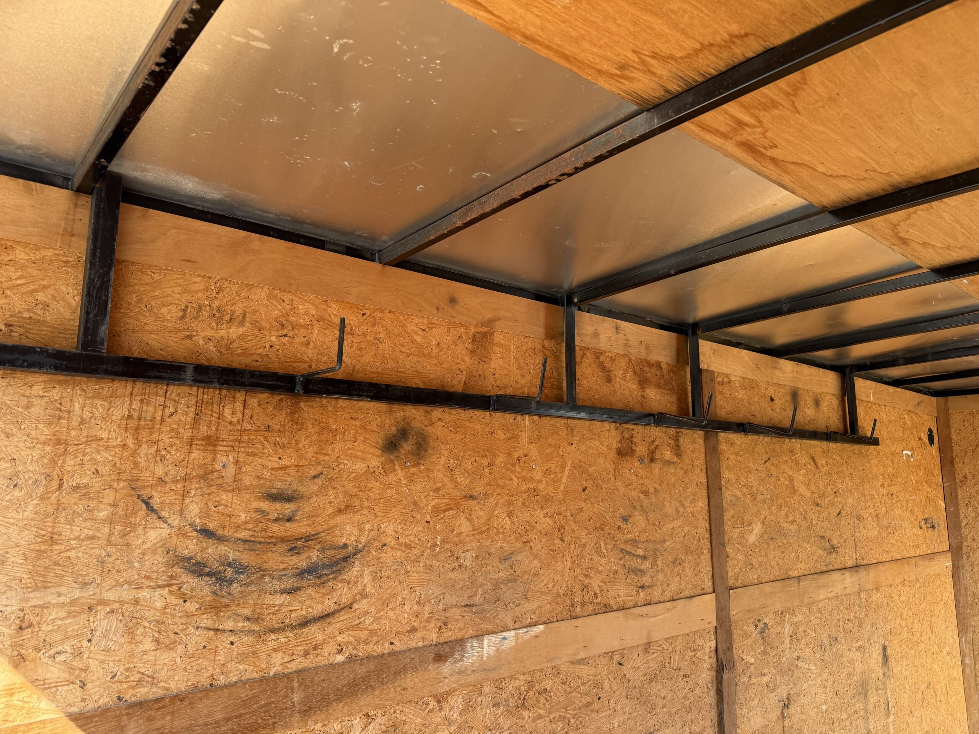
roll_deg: -0.7
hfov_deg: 71.6
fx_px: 679
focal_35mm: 24
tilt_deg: +11.5
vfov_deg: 56.8
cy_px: 367
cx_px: 490
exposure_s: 1/341
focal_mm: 6.76
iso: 100
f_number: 1.78
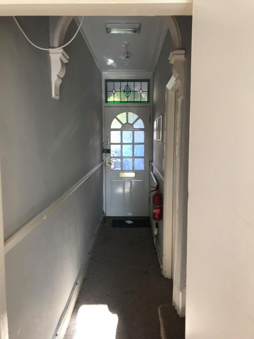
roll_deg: +1.0
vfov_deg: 63.4
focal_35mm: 28
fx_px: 274
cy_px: 170
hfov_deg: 49.7
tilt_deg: -4.3
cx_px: 127
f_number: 1.8
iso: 25
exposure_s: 1/50
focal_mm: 3.99
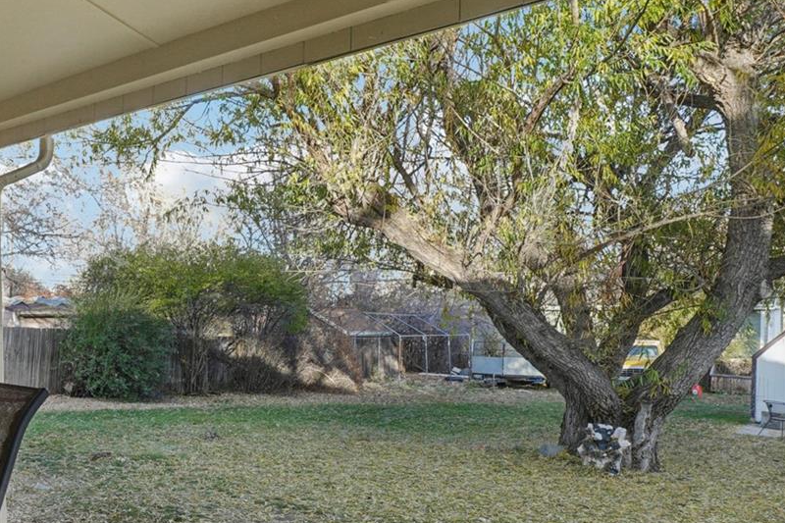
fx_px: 719
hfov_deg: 51.2
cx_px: 92
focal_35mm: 33
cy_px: 344
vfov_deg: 39.5
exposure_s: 1/30
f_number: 8
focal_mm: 11
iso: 200
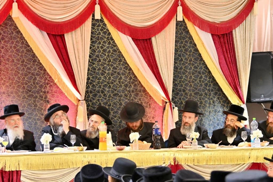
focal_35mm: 105
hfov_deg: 19.5
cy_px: 91
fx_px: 796
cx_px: 136
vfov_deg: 13.0
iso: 640
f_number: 2.8
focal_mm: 70
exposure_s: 1/250
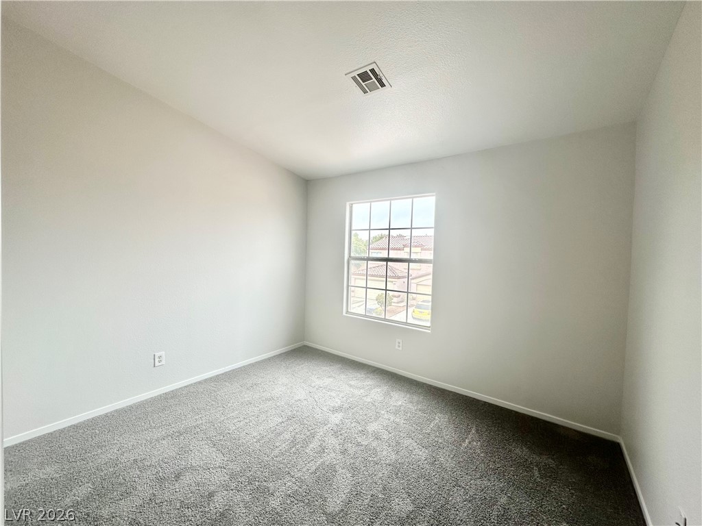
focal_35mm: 14
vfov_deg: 85.7
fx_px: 284
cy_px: 263
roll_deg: -1.5
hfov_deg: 102.1
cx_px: 351
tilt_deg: -1.9
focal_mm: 2.22
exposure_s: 1/172
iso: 40
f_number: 2.2
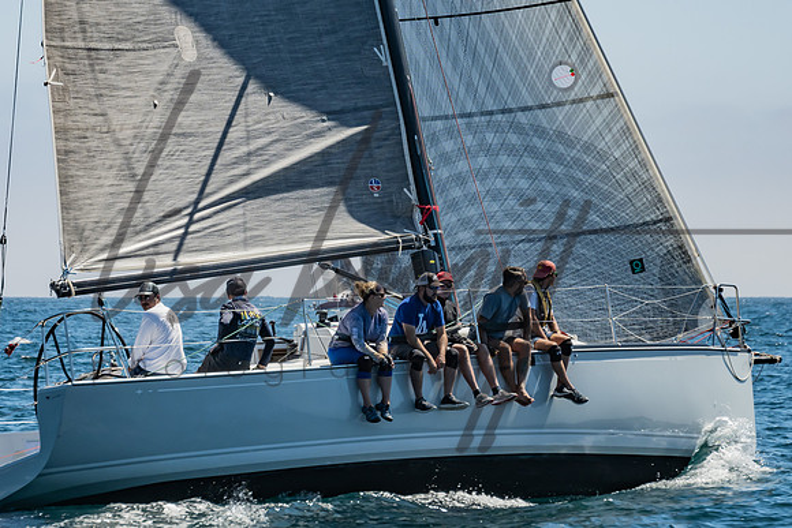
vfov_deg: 5.3
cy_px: 206
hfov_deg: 7.9
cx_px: 204
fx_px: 5750
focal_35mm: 261
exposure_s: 1/640
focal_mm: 135
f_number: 6.3
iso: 160
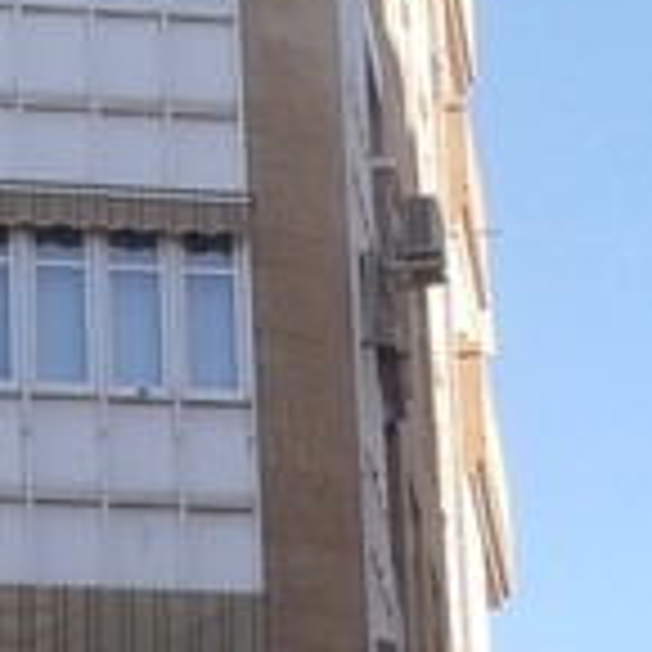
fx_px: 3985
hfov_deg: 9.2
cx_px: -144
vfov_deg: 9.3
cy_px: 652
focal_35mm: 187
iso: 125
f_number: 3.5
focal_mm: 5.36
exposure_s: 1/500
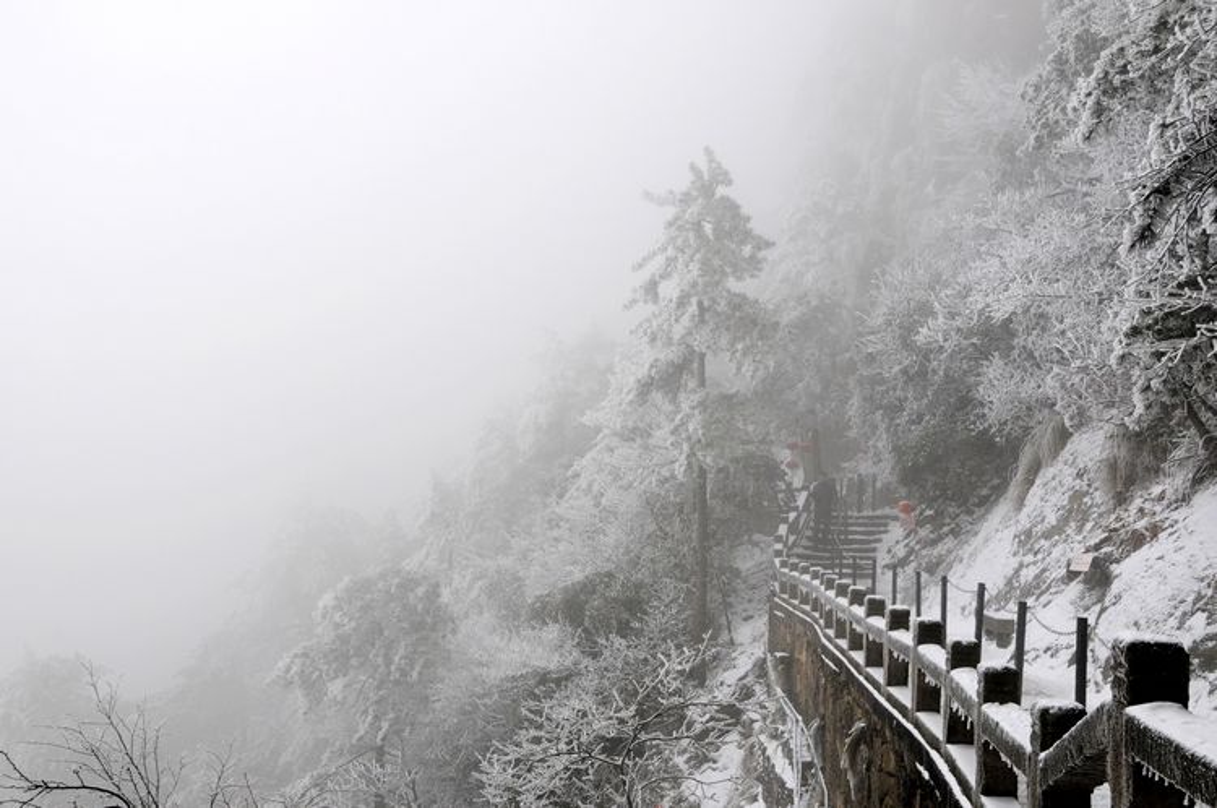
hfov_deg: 53.2
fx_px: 1215
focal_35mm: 36
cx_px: 608
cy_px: 404
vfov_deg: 36.8
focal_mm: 24
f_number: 11
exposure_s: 1/200
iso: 400
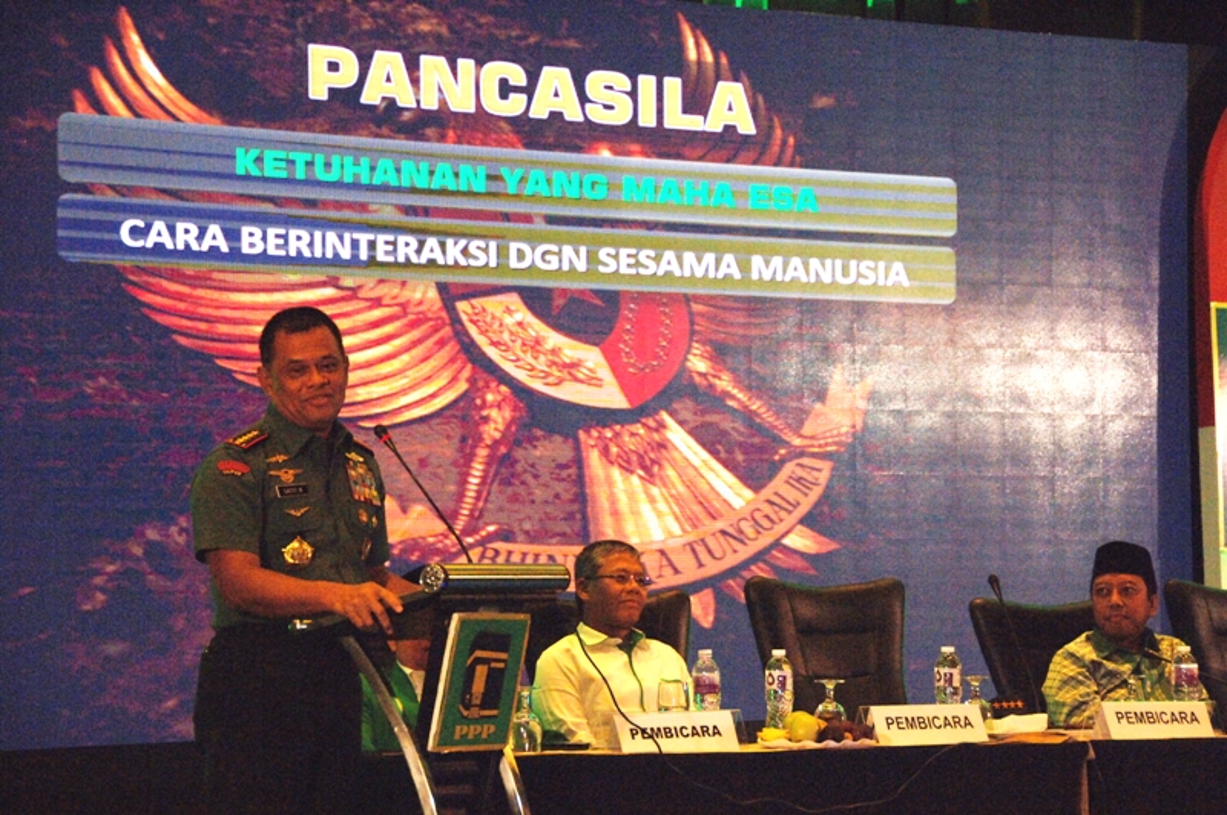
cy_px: 408
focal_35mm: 112
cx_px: 614
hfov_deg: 18.2
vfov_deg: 12.1
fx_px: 3829
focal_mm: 75
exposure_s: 1/125
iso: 800
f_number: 5
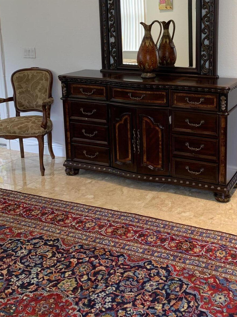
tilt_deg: -11.1
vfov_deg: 42.3
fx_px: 402
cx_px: 180
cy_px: 101
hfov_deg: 32.2
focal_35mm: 44
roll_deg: +0.9
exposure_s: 1/60
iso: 80
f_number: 1.8
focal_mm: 4.25
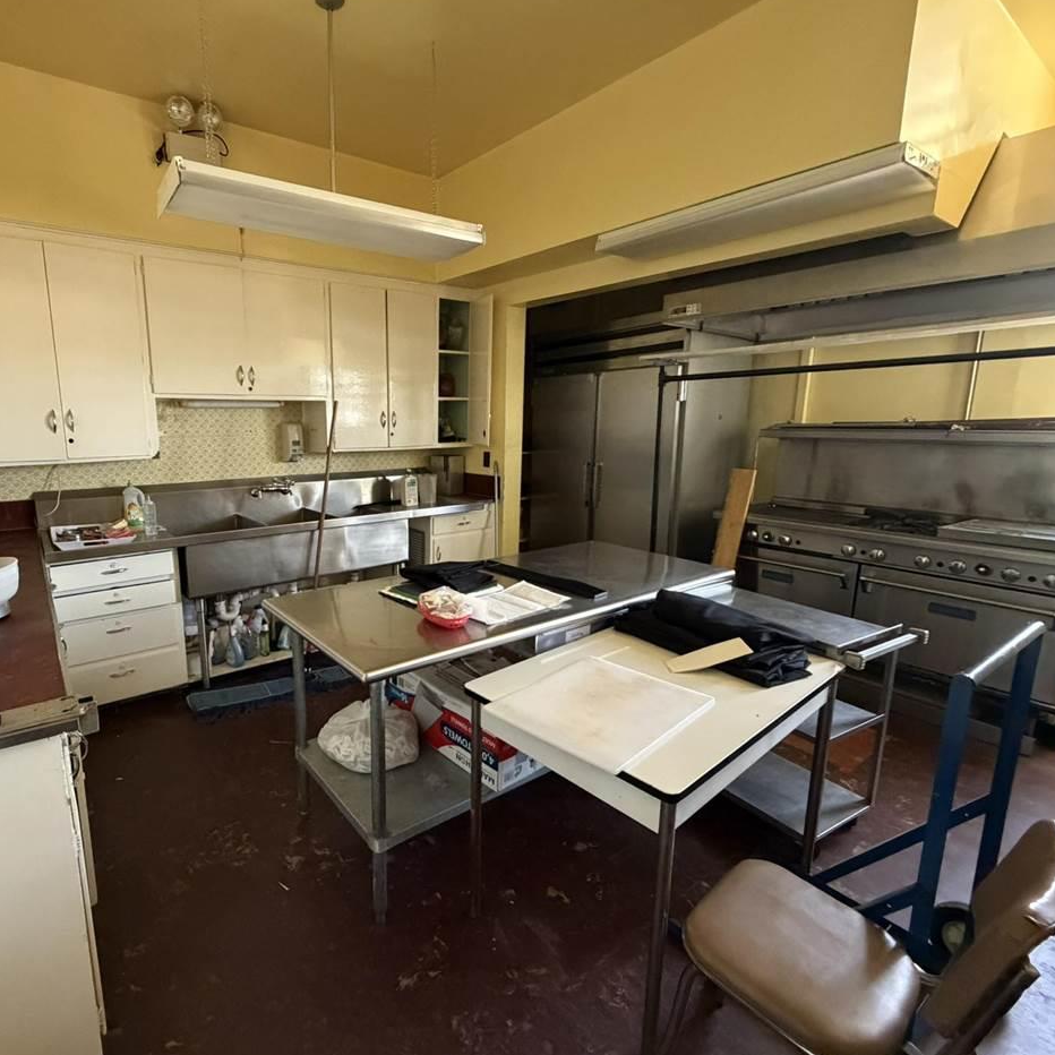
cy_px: 529
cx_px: 414
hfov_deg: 82.8
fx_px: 586
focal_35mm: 17
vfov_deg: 84.0
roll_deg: +0.4
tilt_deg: -11.2
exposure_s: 1/60
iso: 800
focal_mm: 2.22
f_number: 2.2
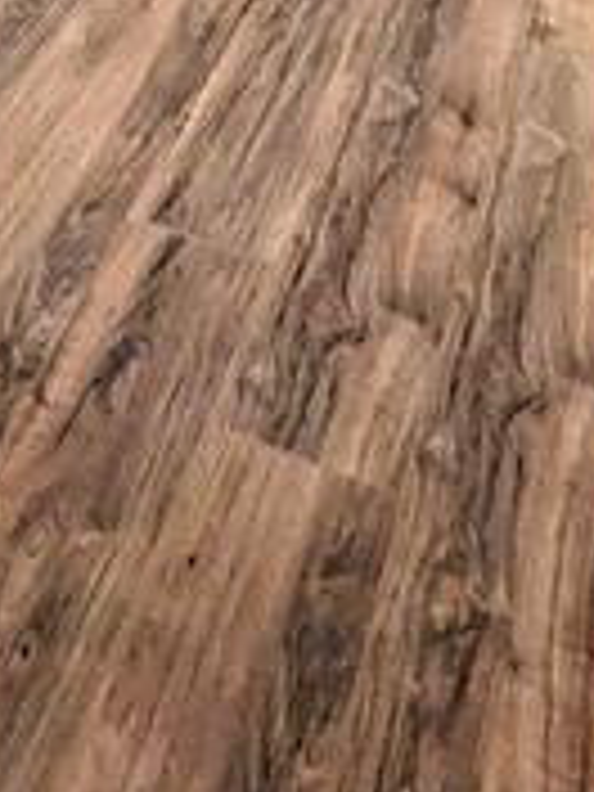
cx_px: 18
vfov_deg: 18.2
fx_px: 1602
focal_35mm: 70
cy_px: -810
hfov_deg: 20.4
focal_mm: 2.35
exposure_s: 1/40
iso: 917
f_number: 2.2
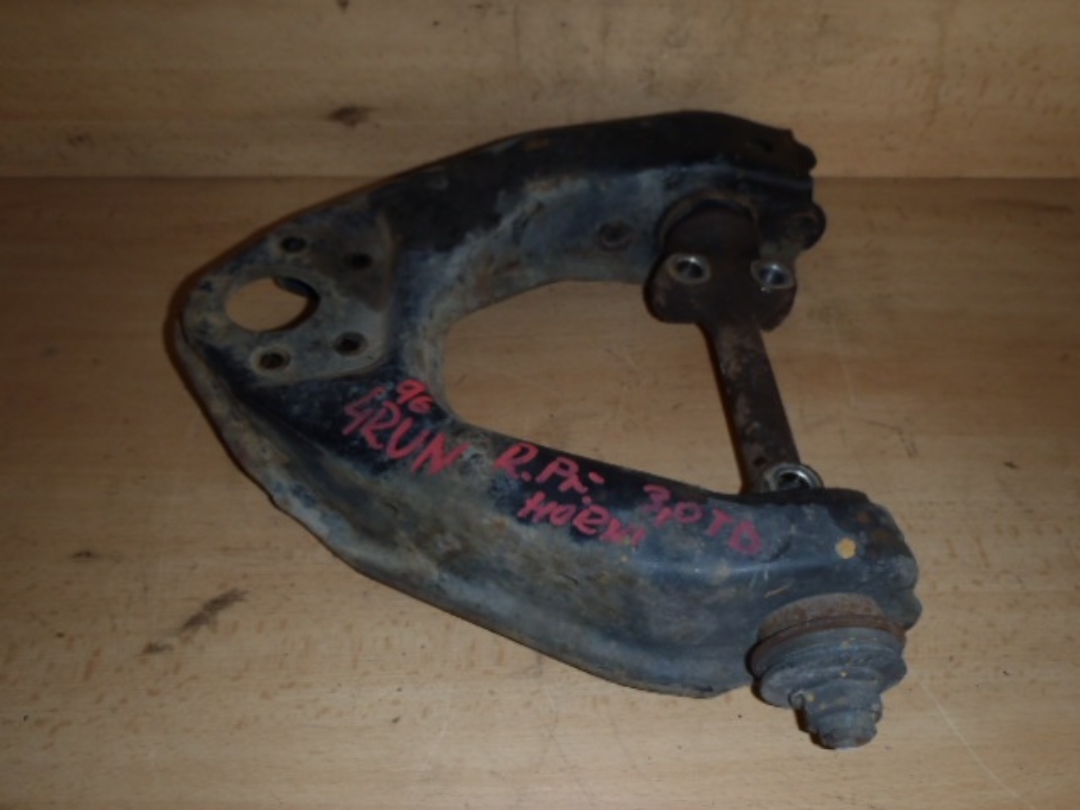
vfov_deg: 49.7
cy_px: 405
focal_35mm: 28
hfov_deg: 63.4
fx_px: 874
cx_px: 540
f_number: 3.9
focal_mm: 5
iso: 100
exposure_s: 1/30
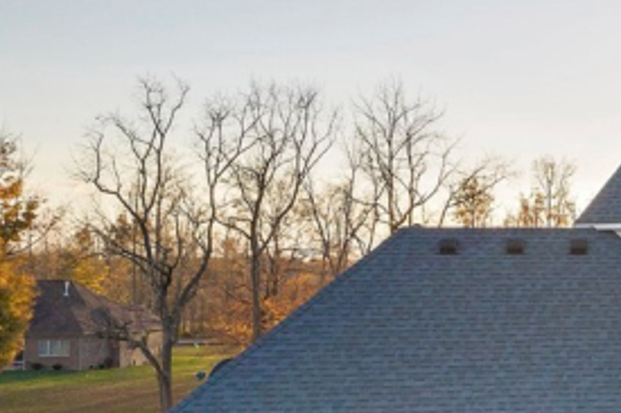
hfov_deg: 27.2
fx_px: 1034
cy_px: 429
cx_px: 837
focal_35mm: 60
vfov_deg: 21.7
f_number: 2.8
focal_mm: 8.38
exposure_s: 1/125
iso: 110
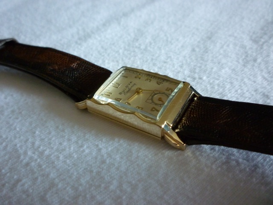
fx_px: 229
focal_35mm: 29
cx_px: 136
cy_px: 102
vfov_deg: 48.2
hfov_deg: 61.7
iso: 400
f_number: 3.3
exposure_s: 1/13
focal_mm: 5.2
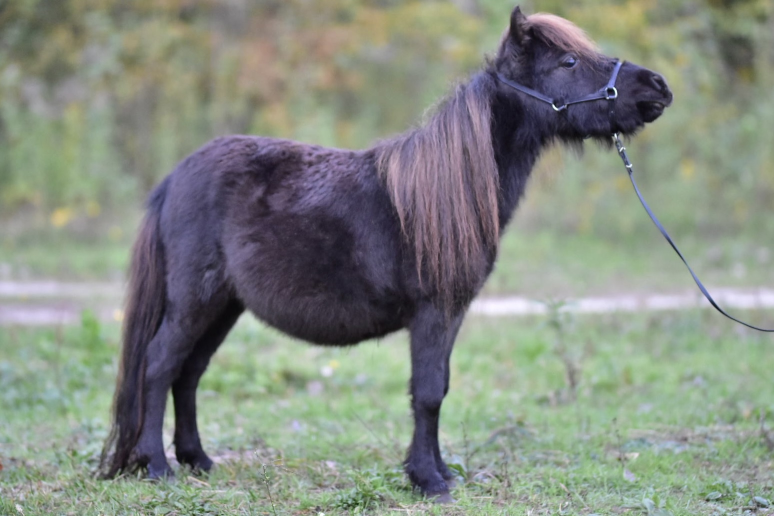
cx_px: 387
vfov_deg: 10.7
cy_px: 258
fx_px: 2740
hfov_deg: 16.1
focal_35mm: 128
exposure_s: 1/1600
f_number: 1.4
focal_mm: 85
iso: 2000
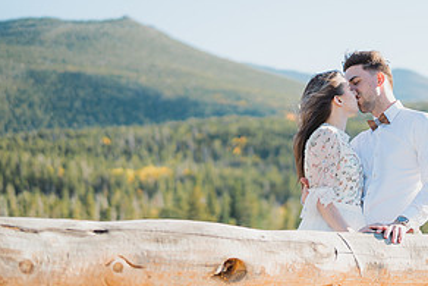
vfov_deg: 13.3
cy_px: 171
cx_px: 314
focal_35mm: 103
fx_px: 1225
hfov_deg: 19.7
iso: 200
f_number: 1.4
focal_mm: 50
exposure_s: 1/4000
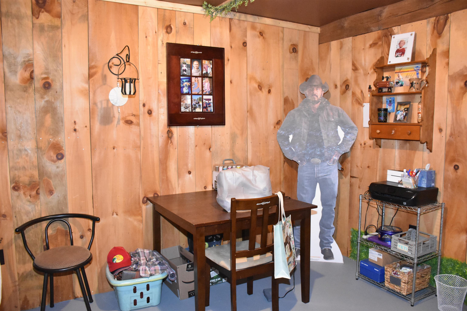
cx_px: 234
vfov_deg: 47.9
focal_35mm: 27
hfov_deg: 67.4
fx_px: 350
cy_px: 156
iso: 6400
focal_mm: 18
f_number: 4
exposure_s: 1/60
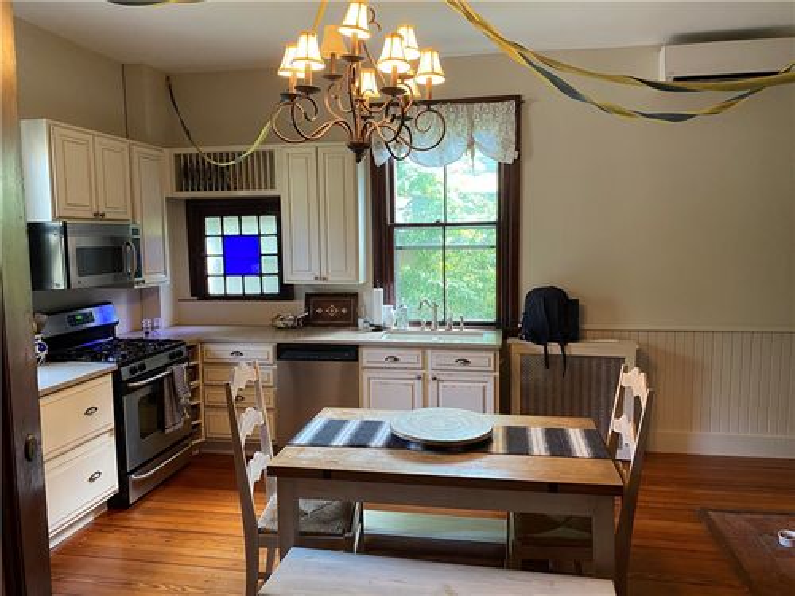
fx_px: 597
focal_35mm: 26
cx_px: 398
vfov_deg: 53.1
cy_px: 298
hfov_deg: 67.3
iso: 200
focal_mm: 4.25
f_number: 1.8
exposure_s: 1/60
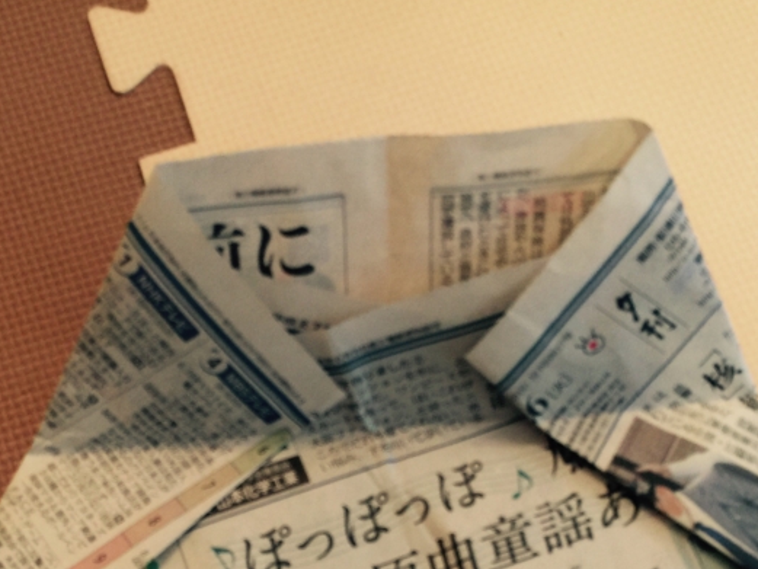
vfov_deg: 24.9
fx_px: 1248
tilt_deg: -71.8
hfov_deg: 33.7
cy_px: 514
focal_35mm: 57
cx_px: 330
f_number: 2.2
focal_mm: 4.15
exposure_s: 1/17
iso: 40
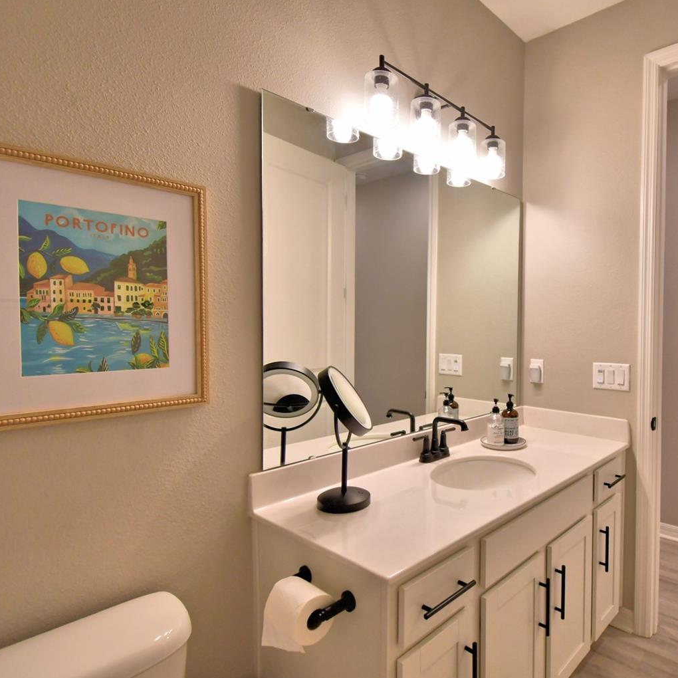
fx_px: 443
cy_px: 340
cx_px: 453
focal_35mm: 20
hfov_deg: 72.5
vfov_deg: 74.8
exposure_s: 1/125
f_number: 4.5
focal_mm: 10
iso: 400
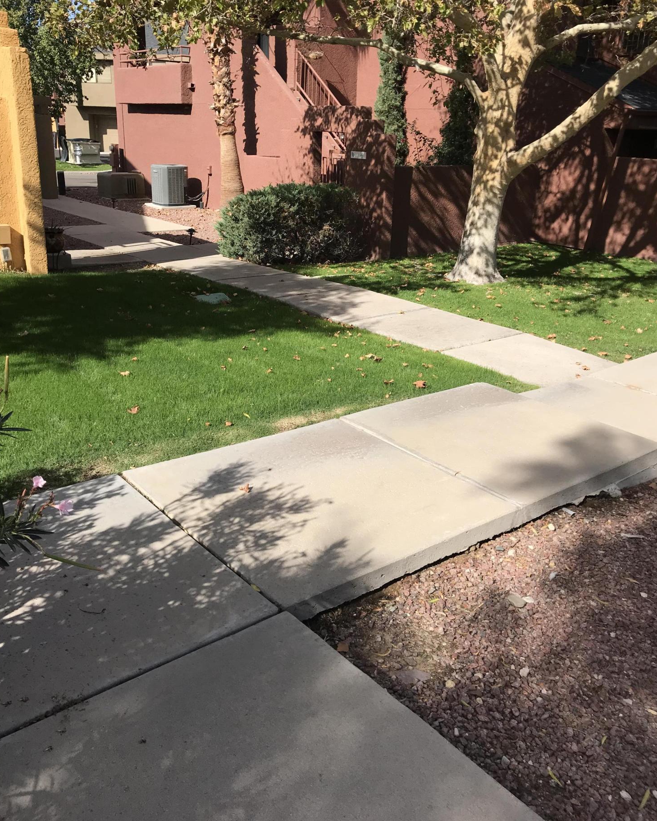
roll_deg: -2.5
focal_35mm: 30
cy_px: 371
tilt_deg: -18.4
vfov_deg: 58.7
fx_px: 729
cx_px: 333
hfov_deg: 48.5
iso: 20
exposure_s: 1/1880
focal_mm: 3.99
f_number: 1.8
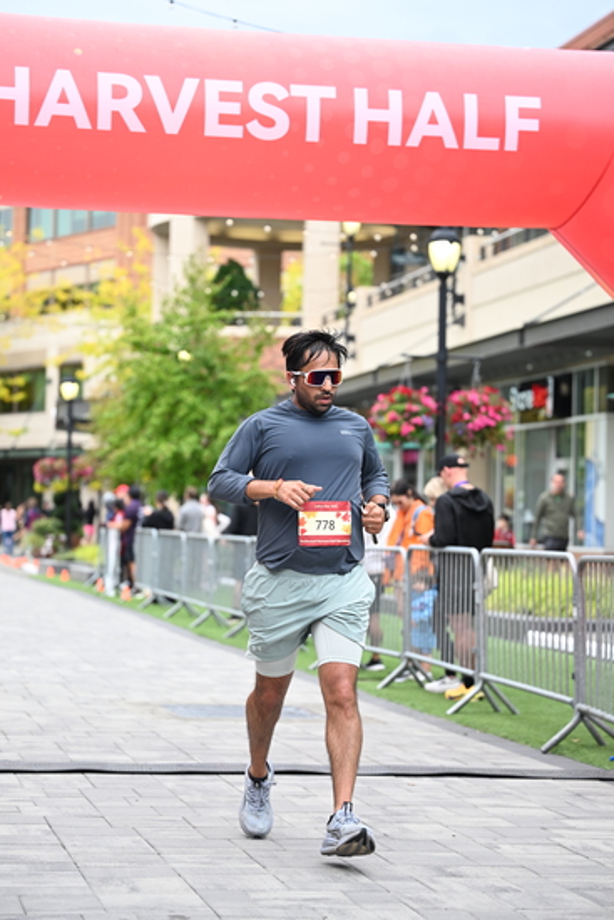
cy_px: 460
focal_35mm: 83
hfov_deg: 16.5
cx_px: 307
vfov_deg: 24.5
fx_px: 2122
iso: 800
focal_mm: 83
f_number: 2.8
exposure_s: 1/1600
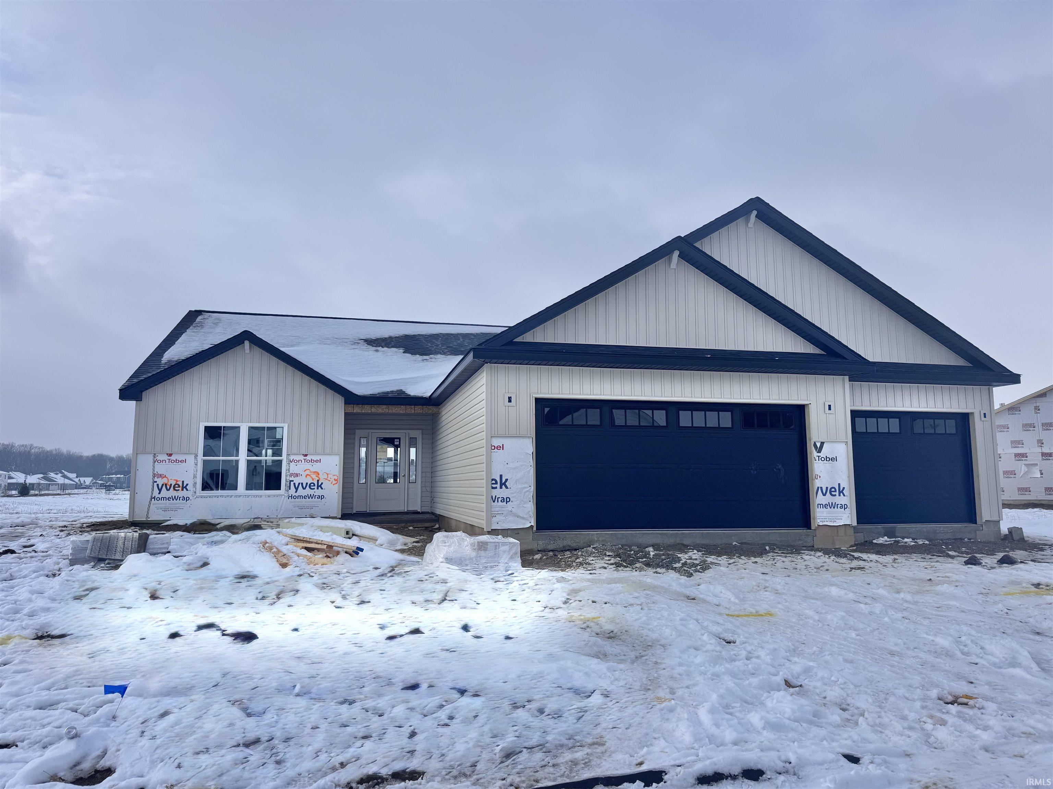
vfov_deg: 56.8
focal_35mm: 24
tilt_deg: +5.7
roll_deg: +0.1
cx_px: 526
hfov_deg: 71.6
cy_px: 394
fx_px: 730
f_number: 1.78
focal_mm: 6.76
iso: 80
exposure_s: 1/7092
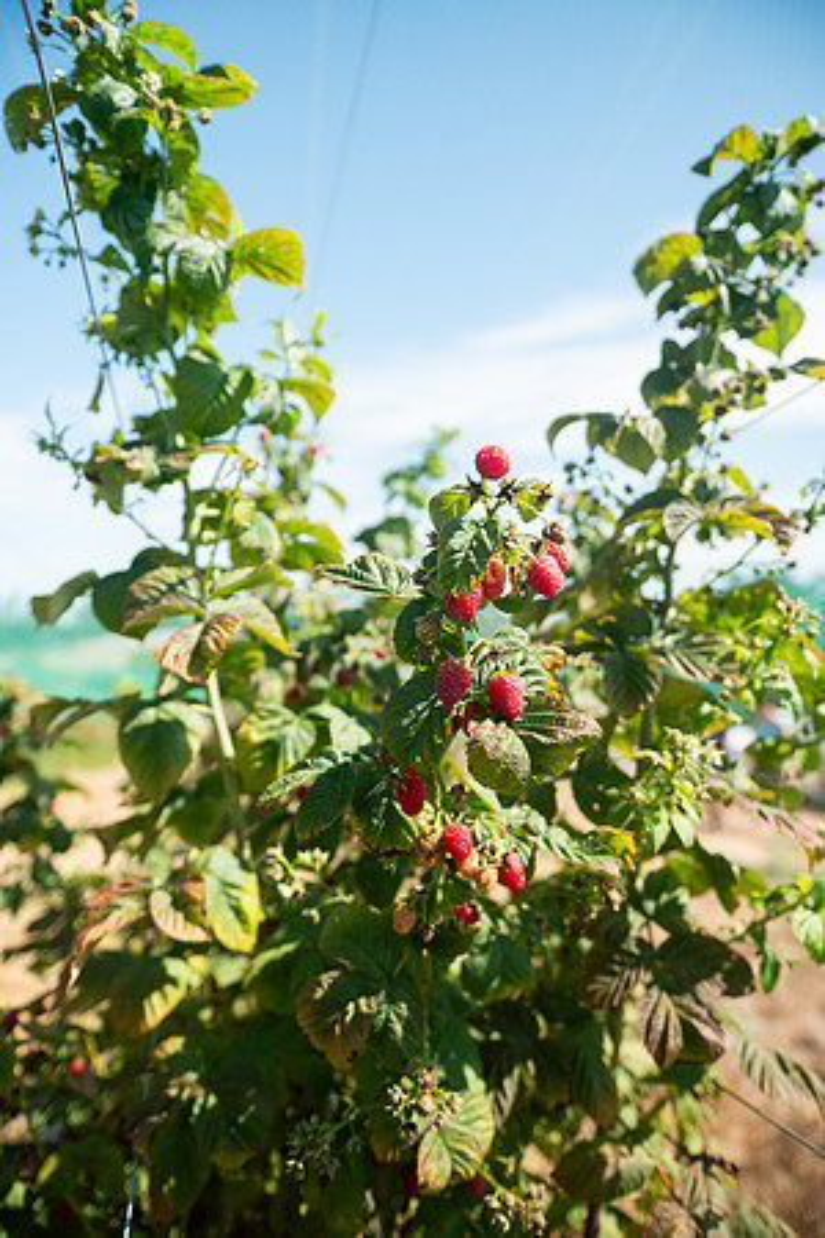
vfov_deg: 73.7
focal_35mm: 24
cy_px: 619
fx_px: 825
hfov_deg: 53.1
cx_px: 412
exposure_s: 1/6400
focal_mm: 24
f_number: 2.8
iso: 500
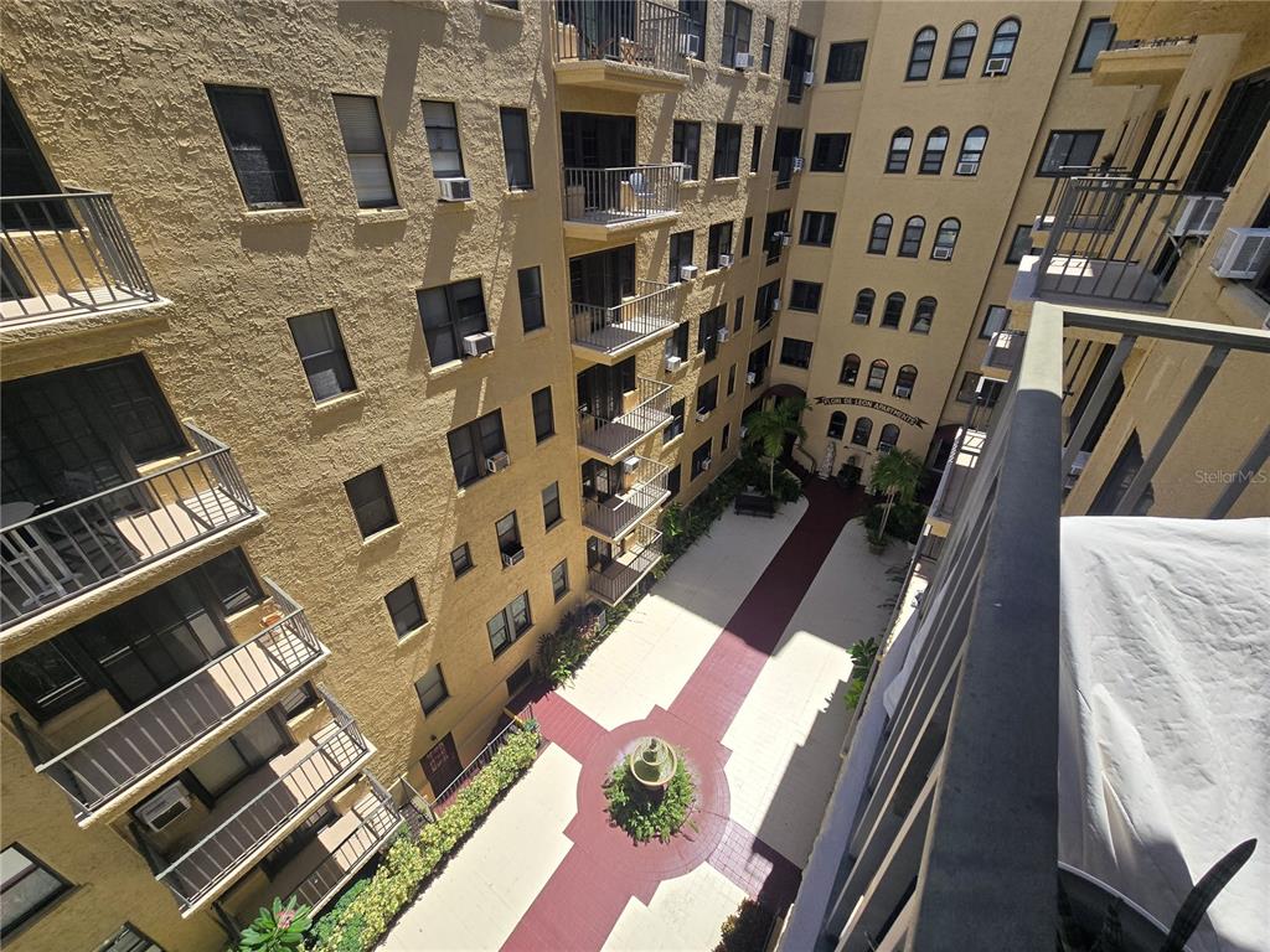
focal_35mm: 13
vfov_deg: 89.9
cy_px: 476
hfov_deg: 106.2
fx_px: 477
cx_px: 635
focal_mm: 2.2
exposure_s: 1/2524
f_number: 2.2
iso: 50
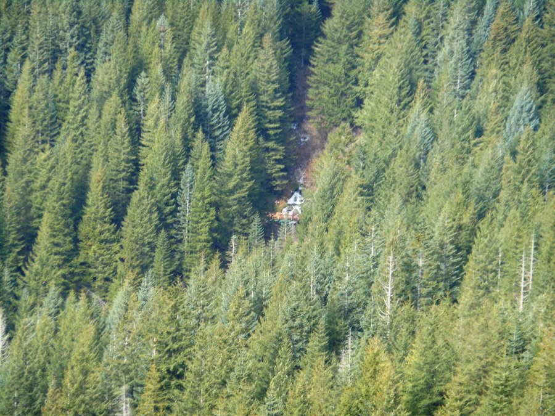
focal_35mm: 250
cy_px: 208
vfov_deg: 5.9
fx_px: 4008
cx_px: 278
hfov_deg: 7.9
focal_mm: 45
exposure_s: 1/100
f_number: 5.8
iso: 80
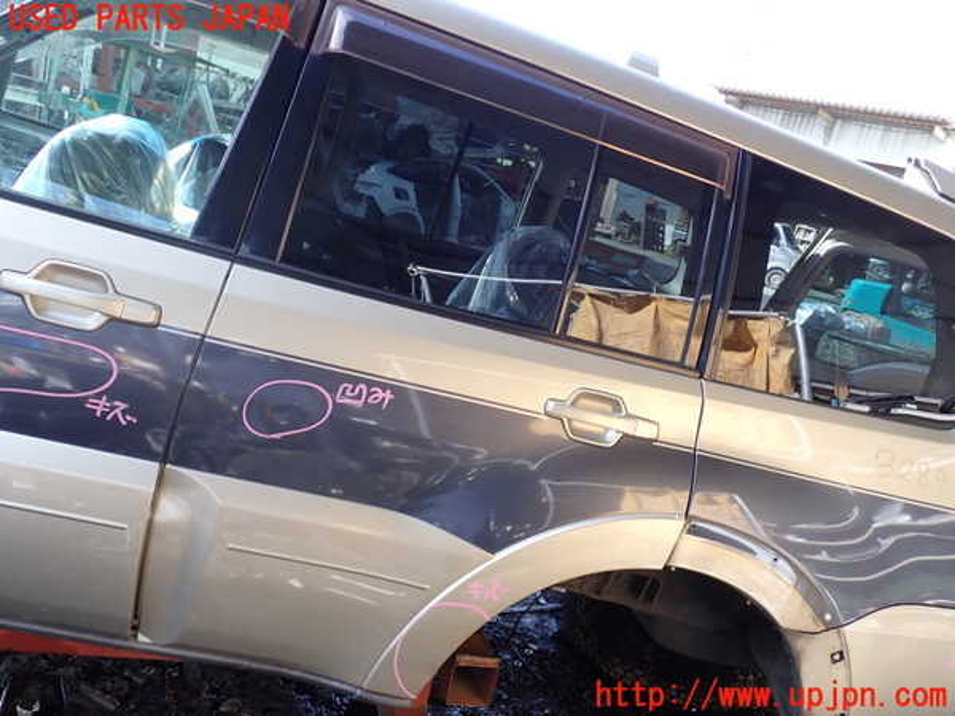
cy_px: 358
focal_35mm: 30
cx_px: 478
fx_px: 828
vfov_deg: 46.8
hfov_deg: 60.0
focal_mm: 5.4
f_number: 3.2
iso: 100
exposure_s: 1/100
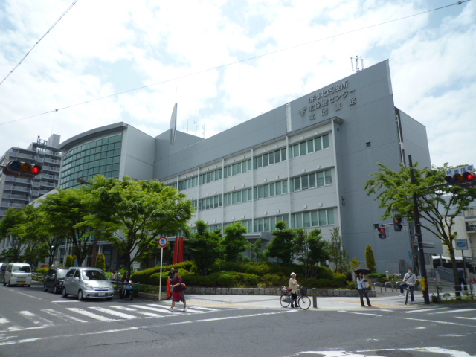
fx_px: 344
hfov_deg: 69.4
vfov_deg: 54.9
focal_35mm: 25
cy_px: 178
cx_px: 238
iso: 80
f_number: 4
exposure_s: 1/640
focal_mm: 4.4
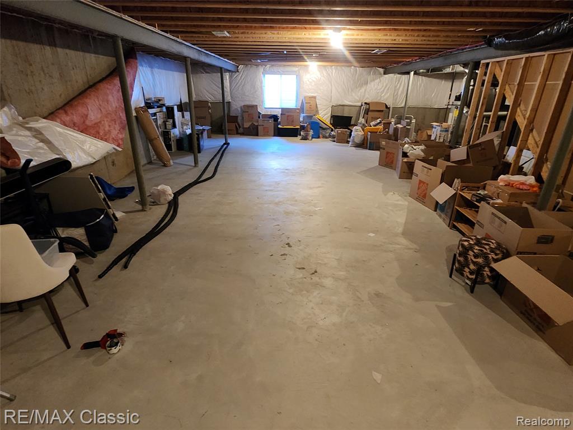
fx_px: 215
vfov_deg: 89.9
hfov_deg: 106.2
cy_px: 215
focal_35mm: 13
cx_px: 286
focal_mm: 2.2
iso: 800
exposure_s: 1/24
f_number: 2.2
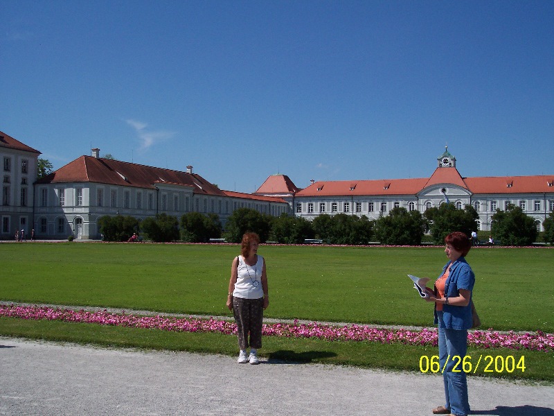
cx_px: 277
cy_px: 208
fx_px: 608
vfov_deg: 37.7
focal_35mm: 38
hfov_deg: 49.0
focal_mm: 8
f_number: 4.8
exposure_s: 1/1000
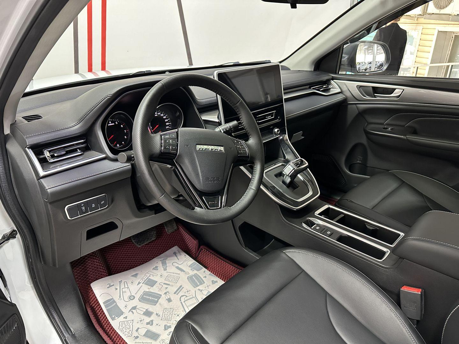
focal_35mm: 24
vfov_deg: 56.8
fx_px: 318
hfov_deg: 71.6
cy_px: 172
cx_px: 230
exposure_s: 1/50
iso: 500
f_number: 1.78
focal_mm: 6.86
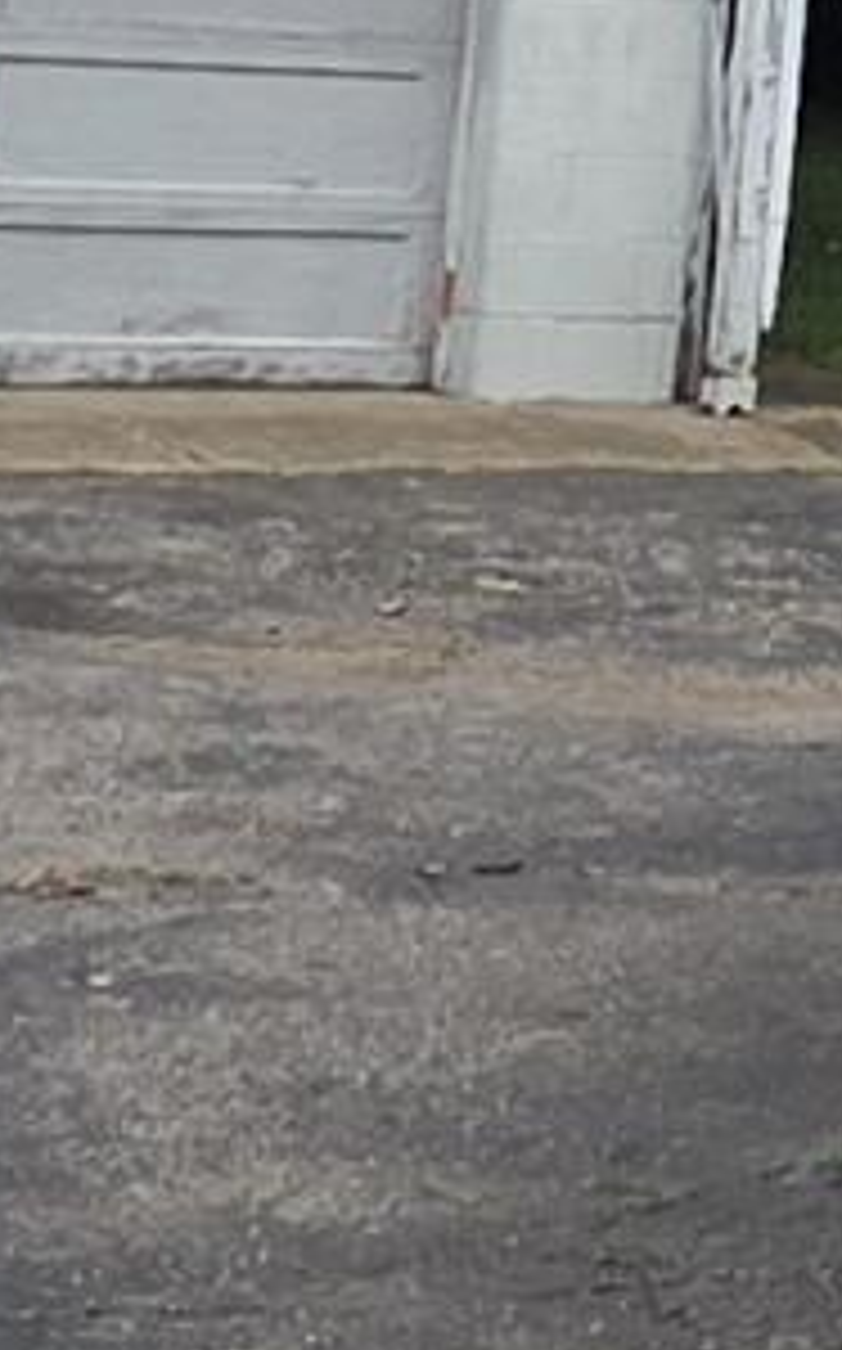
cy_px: -580
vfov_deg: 14.3
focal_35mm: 138
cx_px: 1797
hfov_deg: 8.8
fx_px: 5076
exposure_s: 1/1789
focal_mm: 2.2
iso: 40
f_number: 1.9
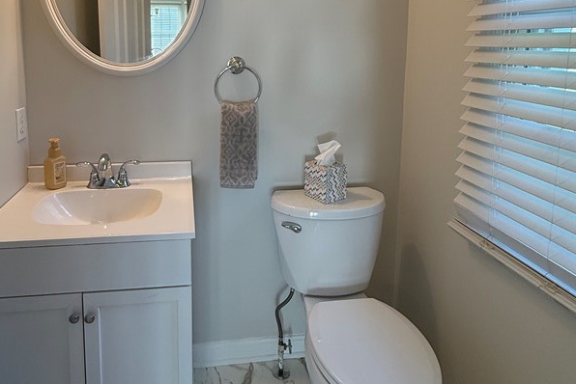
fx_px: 400
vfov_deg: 48.9
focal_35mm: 25
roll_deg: +0.2
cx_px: 227
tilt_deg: -5.6
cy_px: 88
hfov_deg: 70.7
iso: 160
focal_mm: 2.22
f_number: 2.2
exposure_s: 1/120
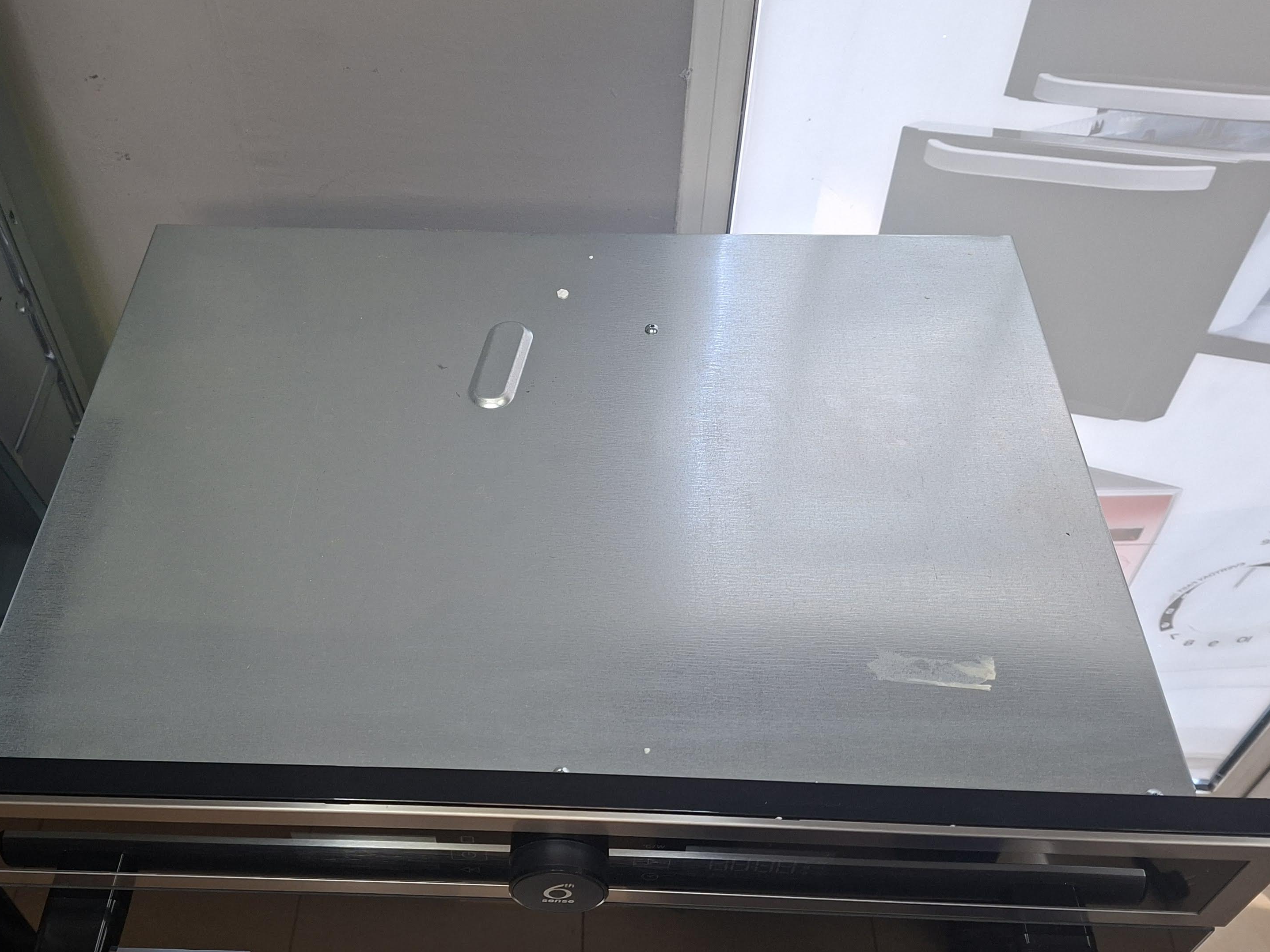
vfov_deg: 44.1
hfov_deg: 56.5
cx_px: 532
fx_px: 1174
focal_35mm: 32
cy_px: 527
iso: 125
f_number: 1.8
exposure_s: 1/100
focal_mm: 5.54
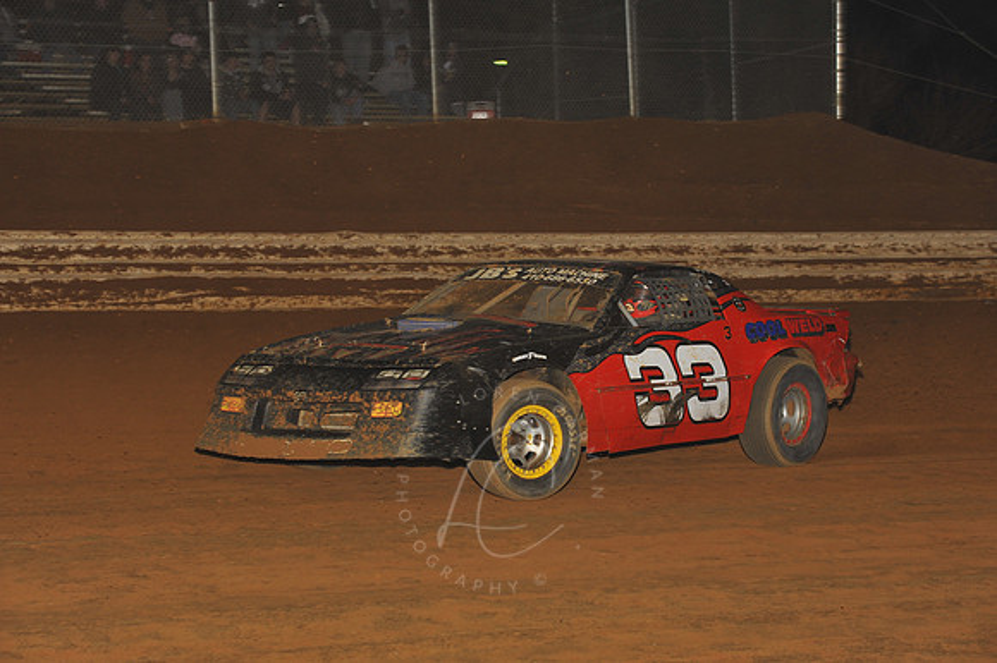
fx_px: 2906
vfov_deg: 13.0
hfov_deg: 19.5
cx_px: 498
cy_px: 332
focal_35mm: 105
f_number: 7.1
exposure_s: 1/250
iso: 640
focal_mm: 105
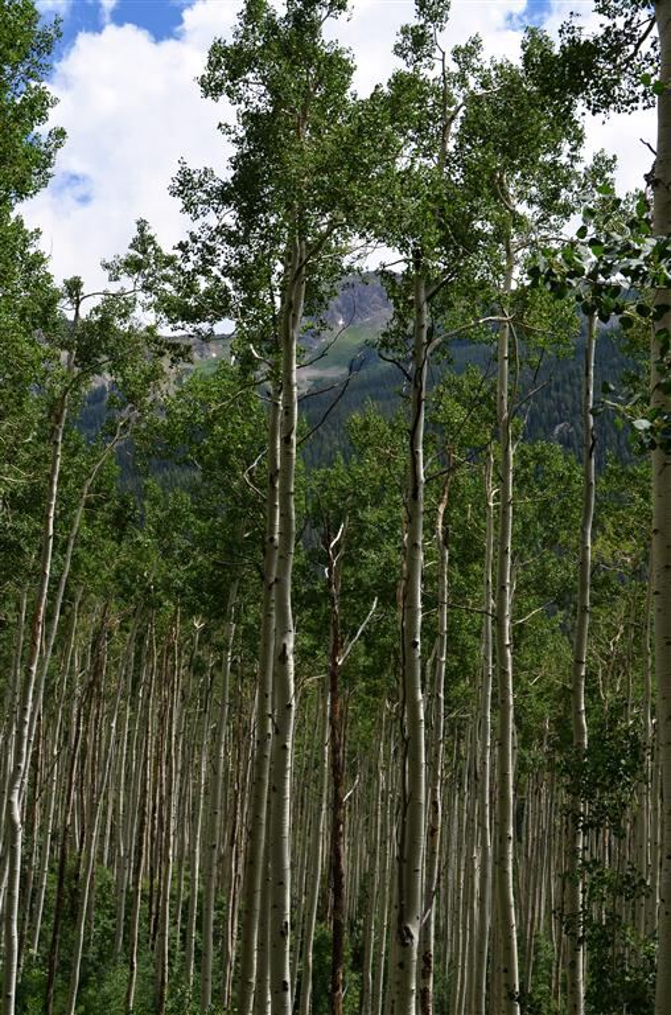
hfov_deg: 25.6
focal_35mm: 52
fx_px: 1476
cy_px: 508
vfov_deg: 37.9
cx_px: 336
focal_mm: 35
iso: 100
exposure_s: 1/250
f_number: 8
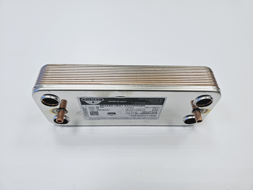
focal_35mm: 23
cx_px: 126
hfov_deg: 73.9
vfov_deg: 58.9
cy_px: 95
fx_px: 168
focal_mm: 5.4
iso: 125
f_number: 1.8
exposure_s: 1/190
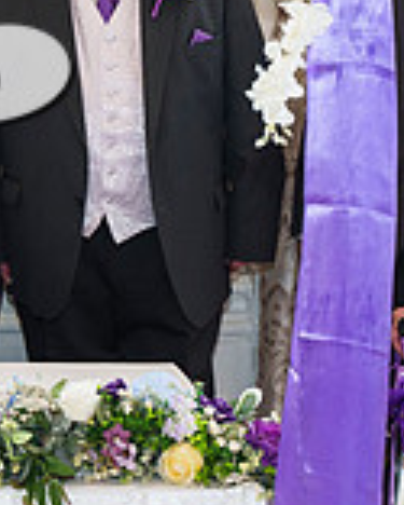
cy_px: 91
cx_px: -207
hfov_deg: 11.4
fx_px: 1941
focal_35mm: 130
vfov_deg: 14.7
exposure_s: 1/100
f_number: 4
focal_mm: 35
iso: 800
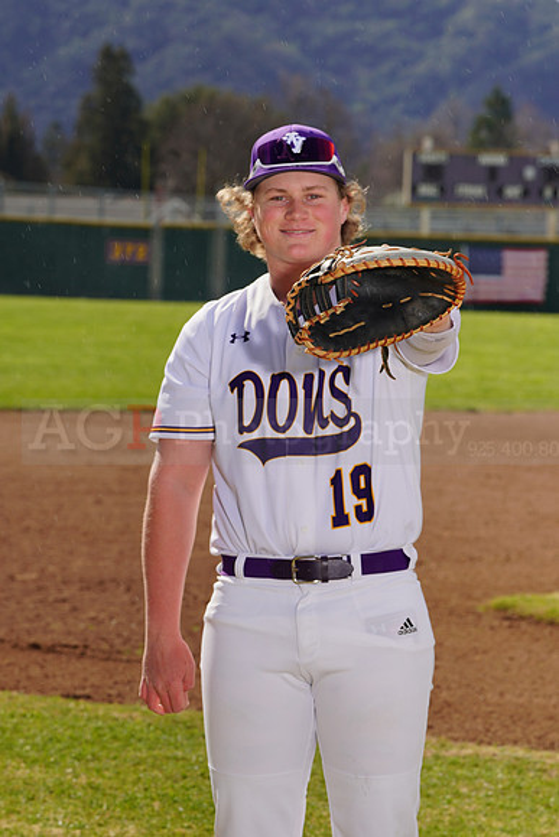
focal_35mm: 173
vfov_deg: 11.9
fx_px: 4027
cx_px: 280
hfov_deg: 7.9
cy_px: 418
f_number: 11
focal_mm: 173
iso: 100
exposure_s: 1/250
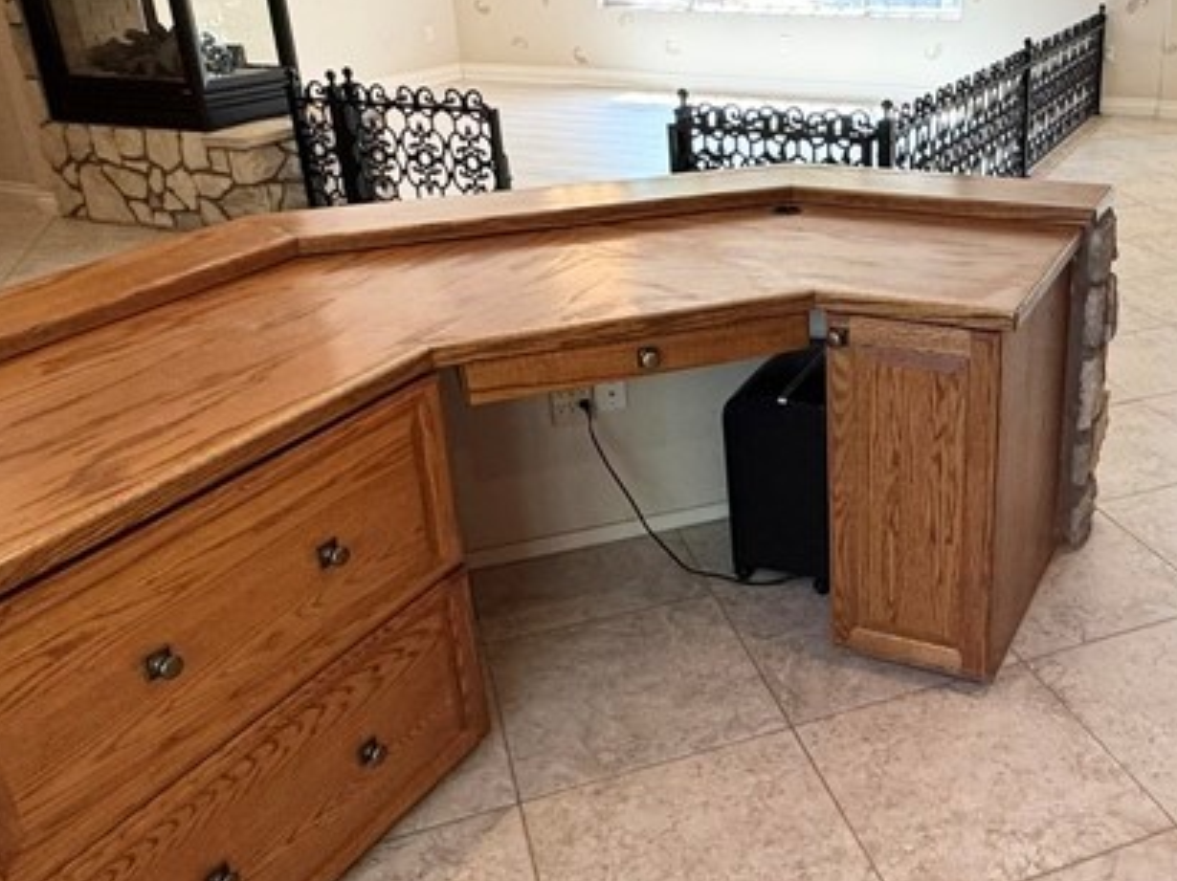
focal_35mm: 35
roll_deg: +0.2
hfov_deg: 50.9
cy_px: 390
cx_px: 850
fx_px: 1189
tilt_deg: -23.9
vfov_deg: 40.6
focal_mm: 2.22
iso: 160
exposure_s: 1/120
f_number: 2.2
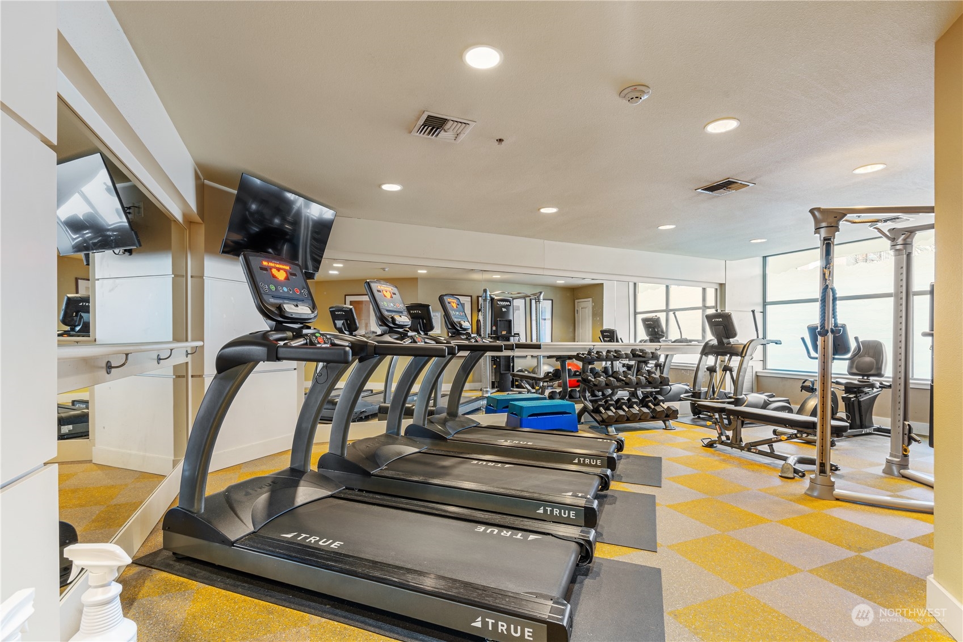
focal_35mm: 16
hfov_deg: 96.7
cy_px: 321
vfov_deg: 73.7
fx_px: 428
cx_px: 482
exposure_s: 20
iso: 100
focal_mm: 16
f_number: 11
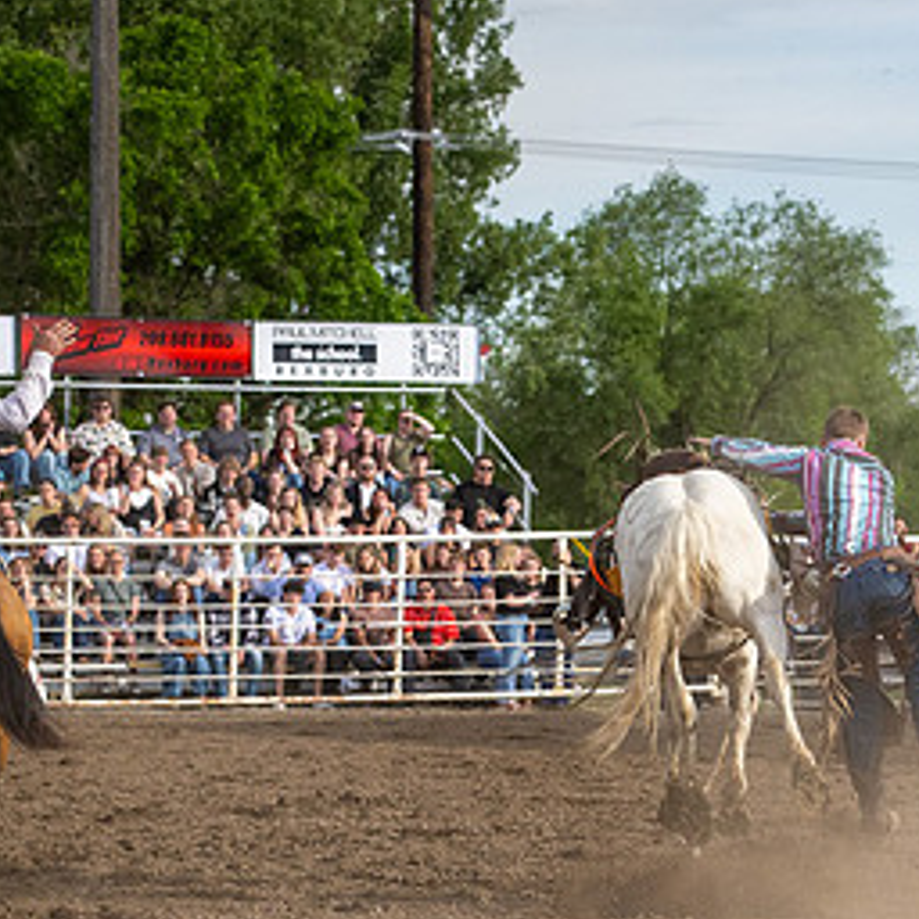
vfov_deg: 8.5
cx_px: 848
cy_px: 851
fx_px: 6157
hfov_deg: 8.5
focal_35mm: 205
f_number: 3.5
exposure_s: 1/8000
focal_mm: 70
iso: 1000
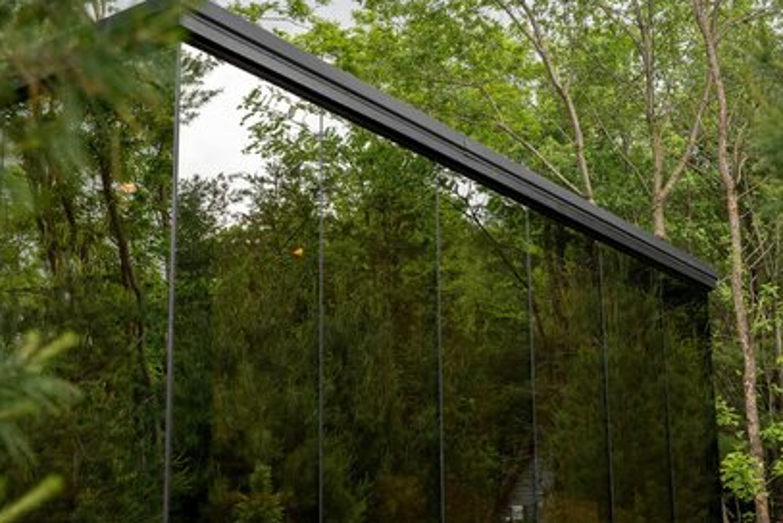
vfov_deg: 24.6
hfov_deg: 36.2
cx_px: 362
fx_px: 1197
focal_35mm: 55
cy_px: 312
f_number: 2.8
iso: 100
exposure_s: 1/320
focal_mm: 35
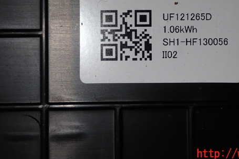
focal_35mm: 106
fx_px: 704
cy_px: 42
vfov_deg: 12.9
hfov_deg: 19.2
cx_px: 158
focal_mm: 13.65
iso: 200
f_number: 13
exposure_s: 1/80
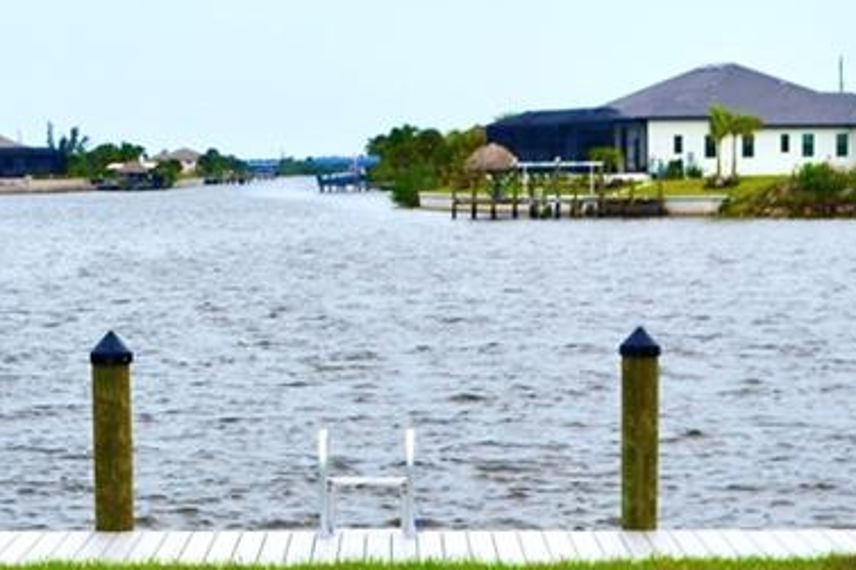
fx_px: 2519
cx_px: 159
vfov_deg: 12.9
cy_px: 309
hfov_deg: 19.1
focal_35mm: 106
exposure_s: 1/250
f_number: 8
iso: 100
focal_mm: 26
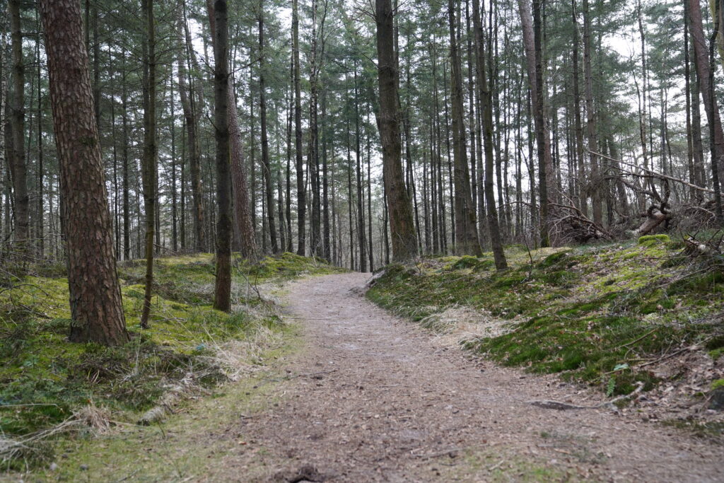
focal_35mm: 37
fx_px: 744
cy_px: 242
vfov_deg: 36.0
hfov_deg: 51.9
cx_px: 362
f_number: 4
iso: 400
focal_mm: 37
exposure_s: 1/160
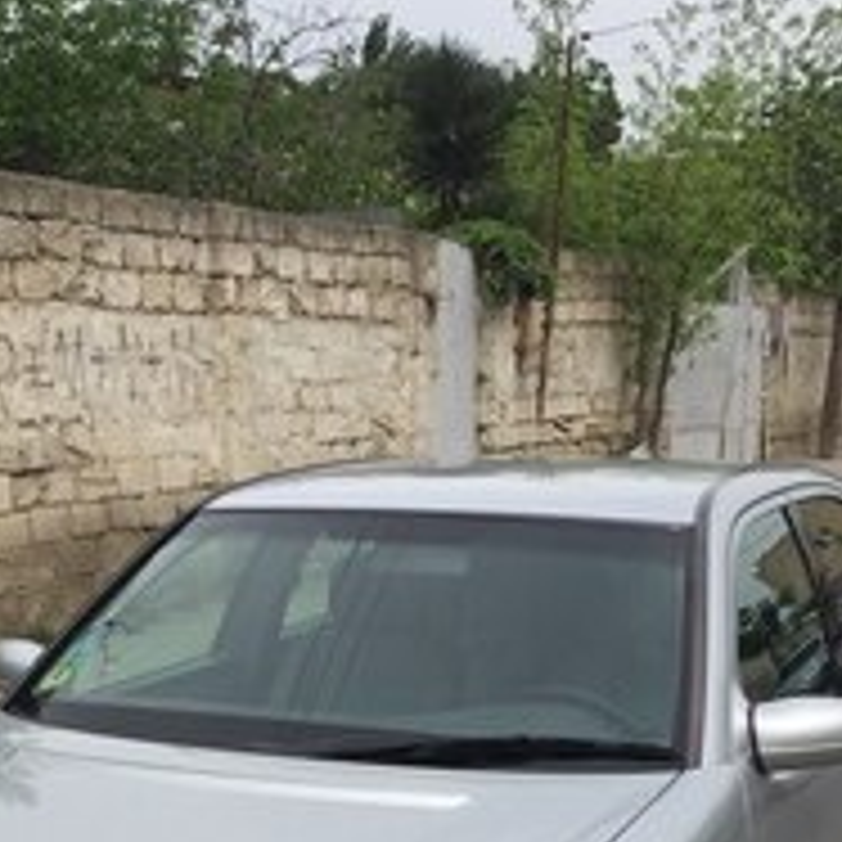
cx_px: 243
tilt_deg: -9.8
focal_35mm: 68
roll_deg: +1.0
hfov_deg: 25.1
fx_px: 1871
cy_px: 928
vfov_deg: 23.7
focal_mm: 4.15
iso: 32
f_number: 2.2
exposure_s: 1/2198
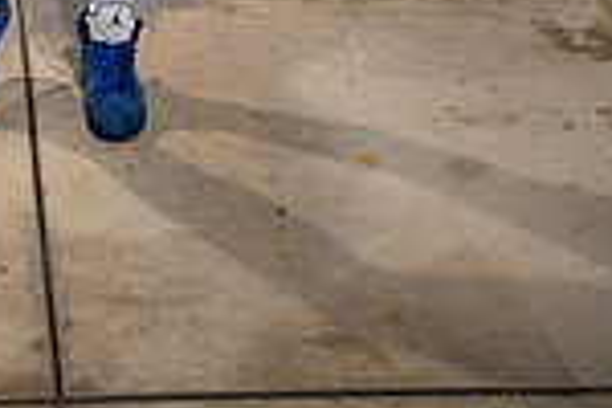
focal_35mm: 99
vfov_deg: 11.9
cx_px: 98
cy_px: -486
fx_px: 1683
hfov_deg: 20.3
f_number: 8
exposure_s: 1/250
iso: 160
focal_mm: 33
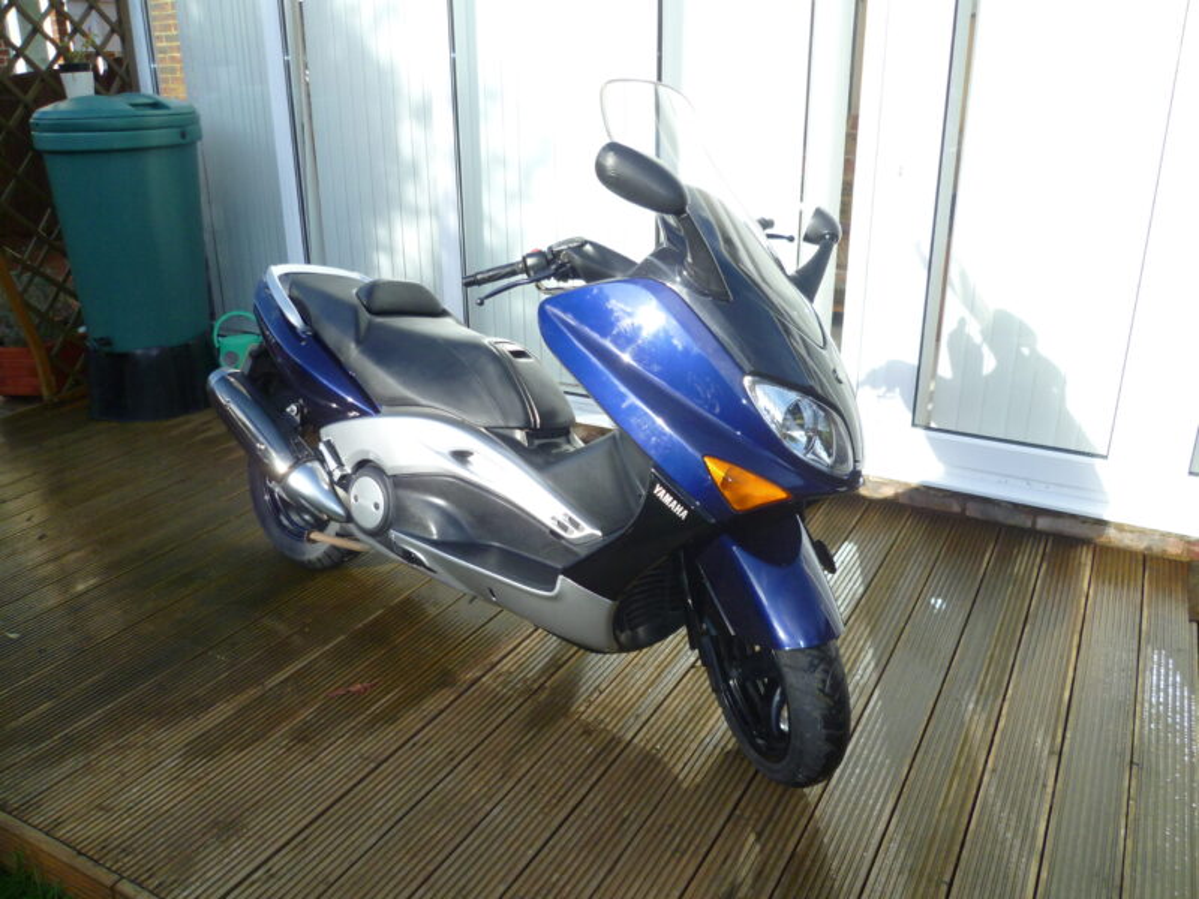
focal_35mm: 28
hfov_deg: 63.4
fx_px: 970
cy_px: 450
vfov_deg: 49.7
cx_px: 600
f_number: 2.8
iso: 100
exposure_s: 1/500
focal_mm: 5
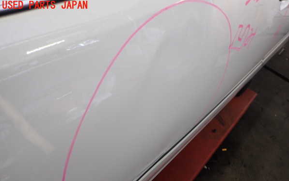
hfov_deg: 59.6
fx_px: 252
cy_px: 109
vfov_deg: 39.3
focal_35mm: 32
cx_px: 145
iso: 200
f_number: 2.3
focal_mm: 5.4
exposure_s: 1/125
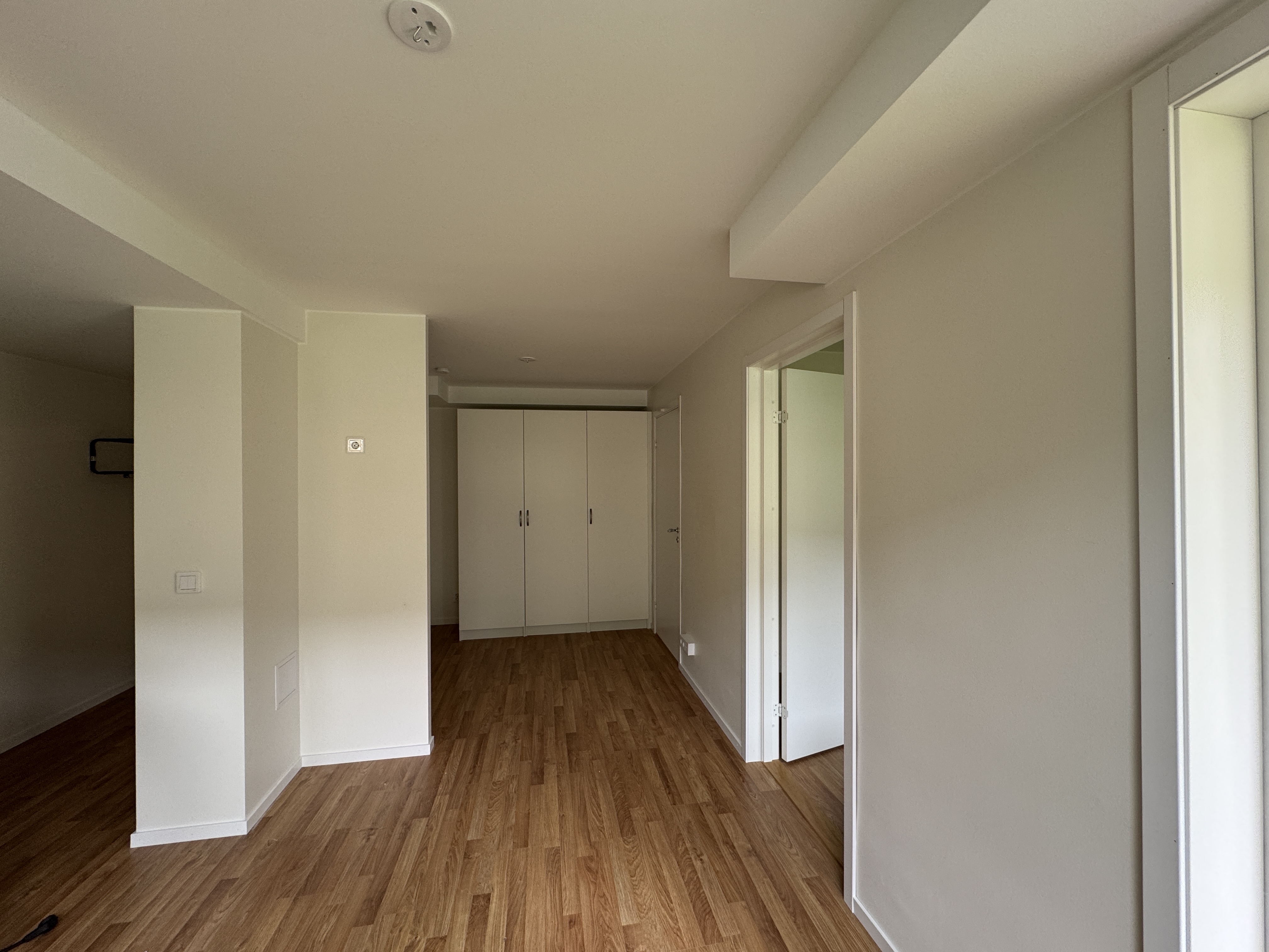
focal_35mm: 14
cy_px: 476
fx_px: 513
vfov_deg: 85.7
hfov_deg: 102.1
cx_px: 634
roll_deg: +0.2
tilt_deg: +0.3
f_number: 2.2
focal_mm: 2.22
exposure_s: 1/99
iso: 125
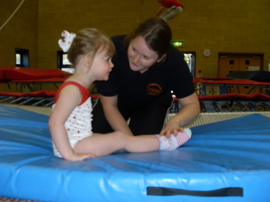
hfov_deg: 50.1
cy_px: 101
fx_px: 289
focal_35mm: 37
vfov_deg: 38.7
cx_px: 135
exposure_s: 1/45
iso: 100
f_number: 2.8
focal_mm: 6.3
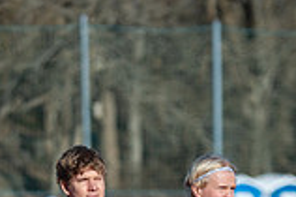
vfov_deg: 2.5
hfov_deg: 3.7
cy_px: 326
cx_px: -45
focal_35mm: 550
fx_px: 4517
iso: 100
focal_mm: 150
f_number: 4
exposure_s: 1/1000
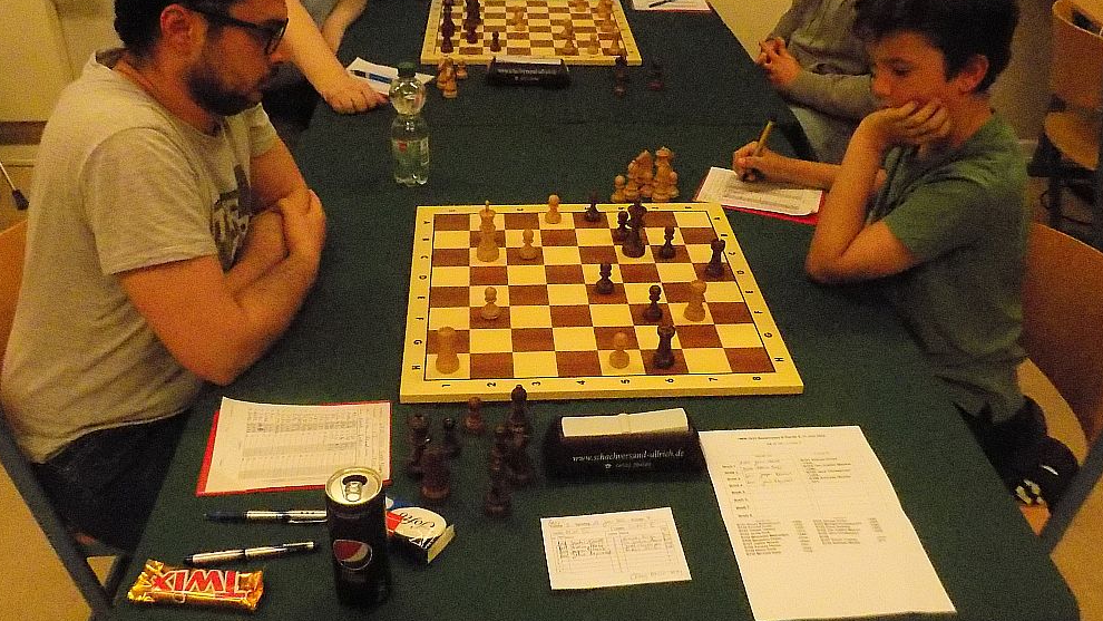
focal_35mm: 26
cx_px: 539
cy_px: 219
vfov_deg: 43.9
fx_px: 760
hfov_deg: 71.9
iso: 1600
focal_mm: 4
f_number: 3.1
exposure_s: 1/320
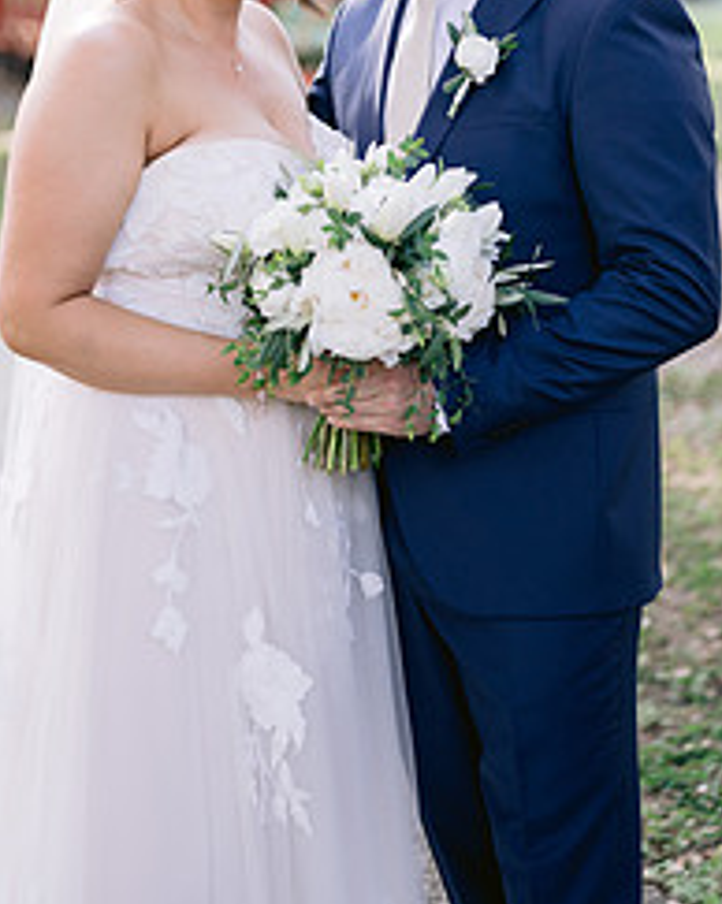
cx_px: 342
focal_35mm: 87
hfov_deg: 17.6
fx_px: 2327
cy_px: 134
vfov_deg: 21.6
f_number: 1.8
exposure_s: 1/320
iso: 160
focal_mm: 50
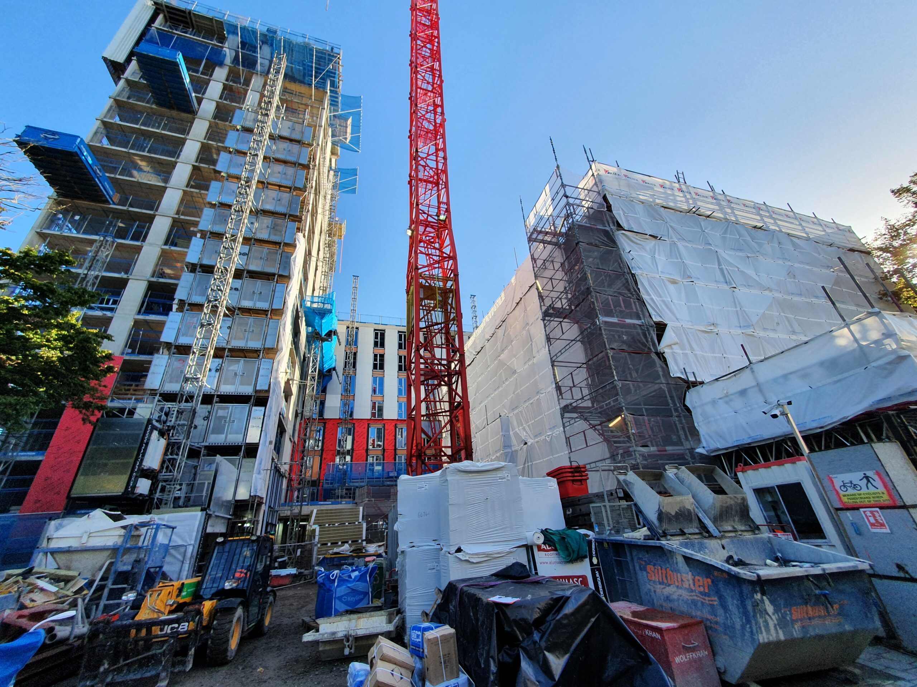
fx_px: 344
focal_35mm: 13
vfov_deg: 89.9
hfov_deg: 106.2
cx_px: 458
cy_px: 344
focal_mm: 1.8
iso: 50
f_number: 2.2
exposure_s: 1/475
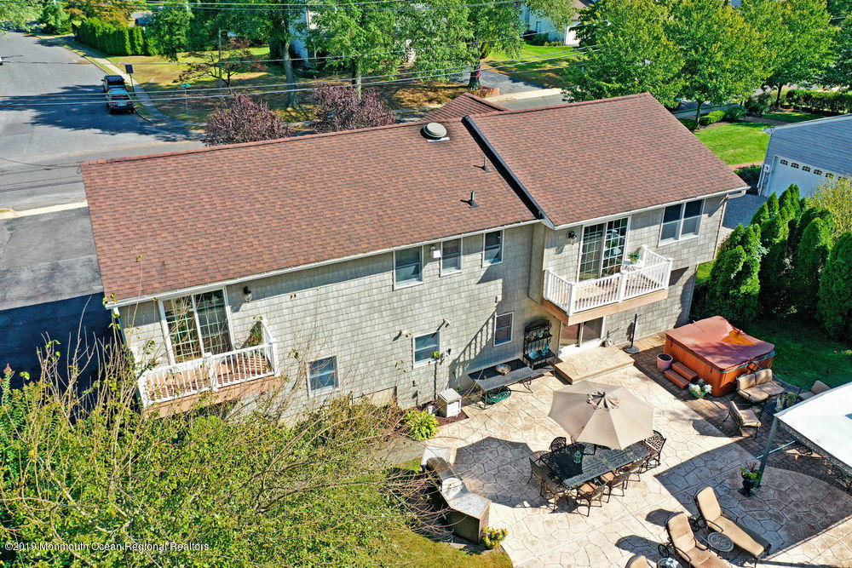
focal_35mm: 28
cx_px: 426
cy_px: 284
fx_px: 663
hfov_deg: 65.5
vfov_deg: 46.4
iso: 100
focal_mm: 10.3
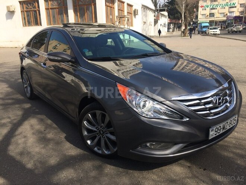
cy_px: 92
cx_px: 123
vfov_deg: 48.2
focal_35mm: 29
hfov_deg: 61.7
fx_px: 206
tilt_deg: -16.0
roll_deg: +0.3
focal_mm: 4.15
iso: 32
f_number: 2.2
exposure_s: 1/1520
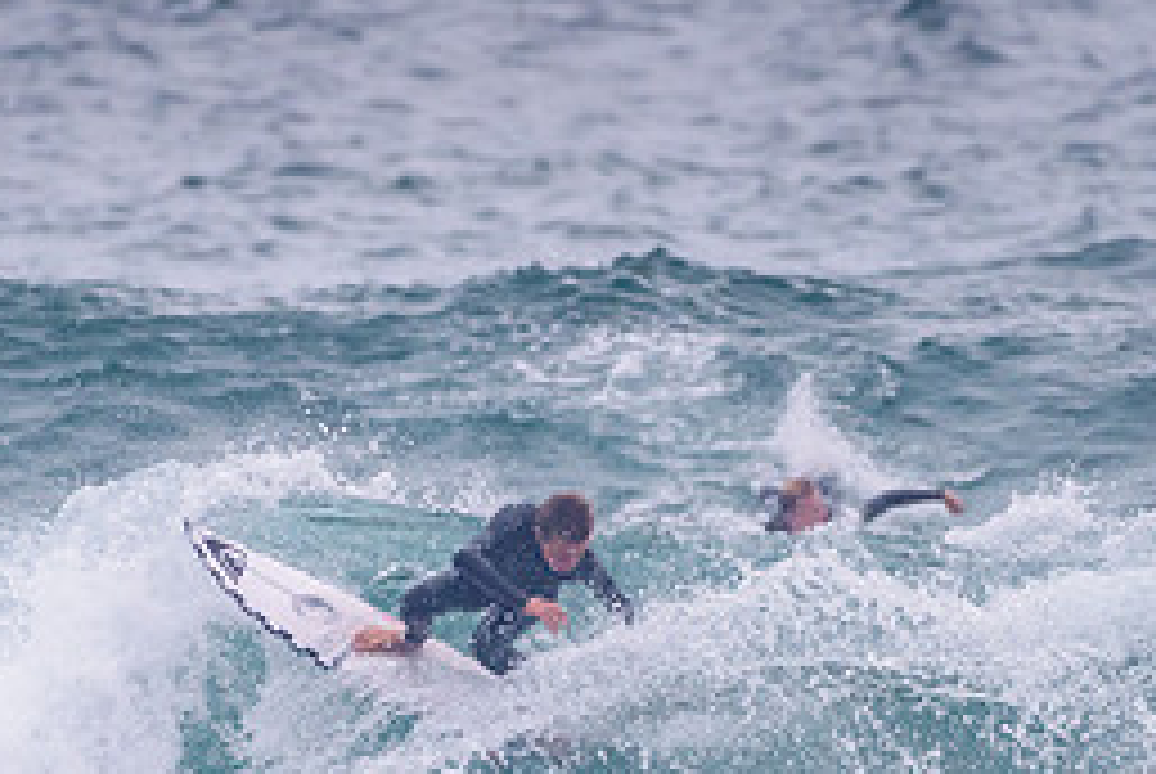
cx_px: 446
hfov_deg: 1.5
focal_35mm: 1381
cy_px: 670
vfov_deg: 1.0
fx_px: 44395
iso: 1100
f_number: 5.6
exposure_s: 1/2000
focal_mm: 500
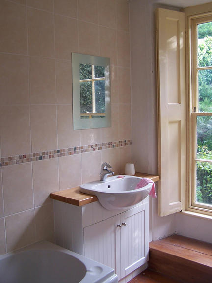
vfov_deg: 49.0
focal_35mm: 38
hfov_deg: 37.7
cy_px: 142
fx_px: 310
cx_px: 106
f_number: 2.8
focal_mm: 6.3
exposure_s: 1/30
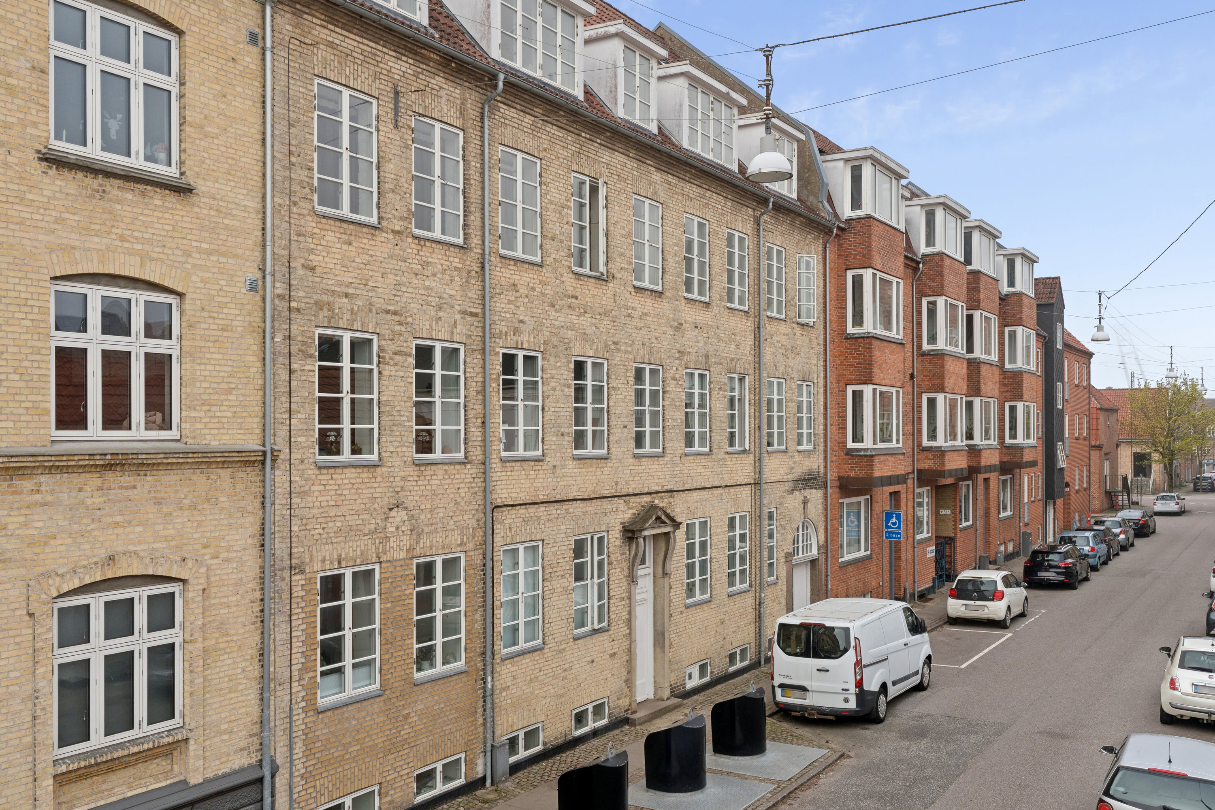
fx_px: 1046
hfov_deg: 60.3
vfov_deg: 42.3
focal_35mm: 31
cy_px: 405
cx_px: 608
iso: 400
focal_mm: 31
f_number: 10
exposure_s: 1/250
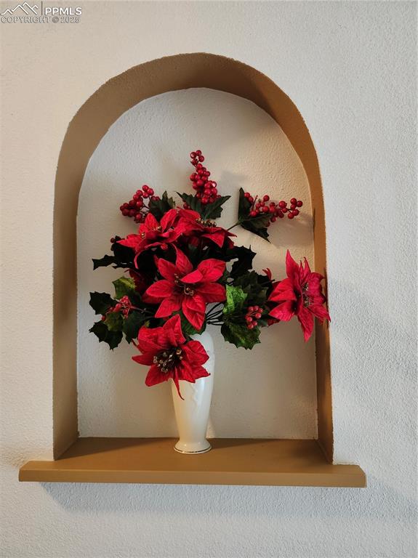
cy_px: 279
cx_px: 209
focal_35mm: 23
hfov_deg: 58.8
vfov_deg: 74.0
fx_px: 371
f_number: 1.8
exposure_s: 1/60
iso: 640
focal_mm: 5.54
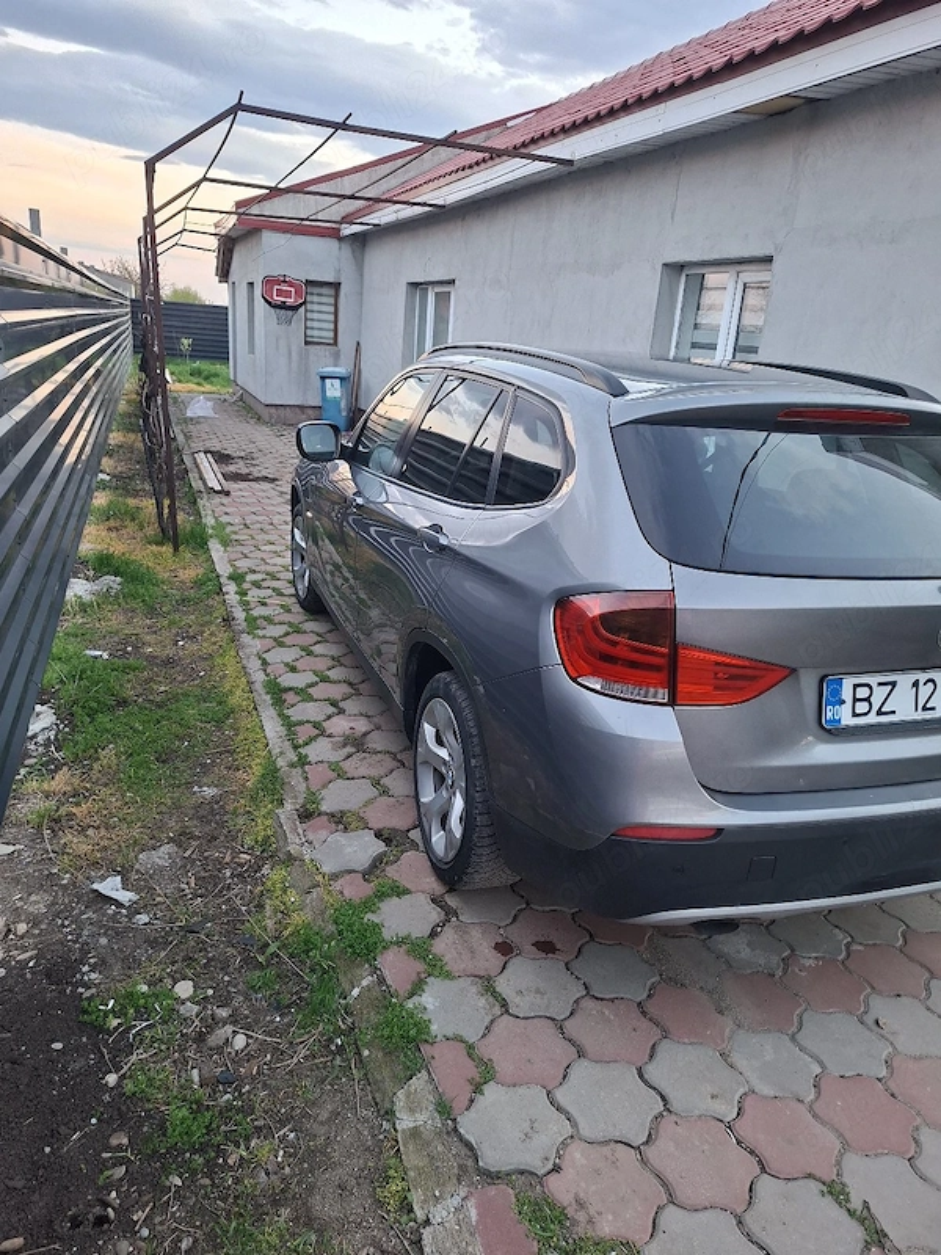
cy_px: 628
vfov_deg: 73.9
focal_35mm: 23
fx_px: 834
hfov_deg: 58.9
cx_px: 470
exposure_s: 1/50
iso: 200
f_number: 1.8
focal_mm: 5.54
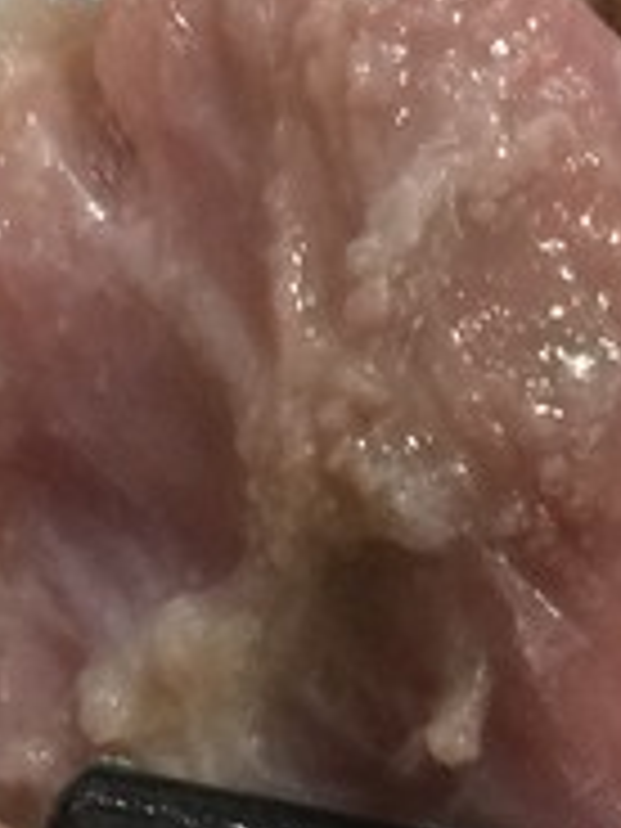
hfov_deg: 10.1
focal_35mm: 147
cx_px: 482
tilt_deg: -53.9
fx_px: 3516
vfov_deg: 13.4
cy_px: 538
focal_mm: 4.15
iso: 100
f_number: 2.2
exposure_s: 1/17
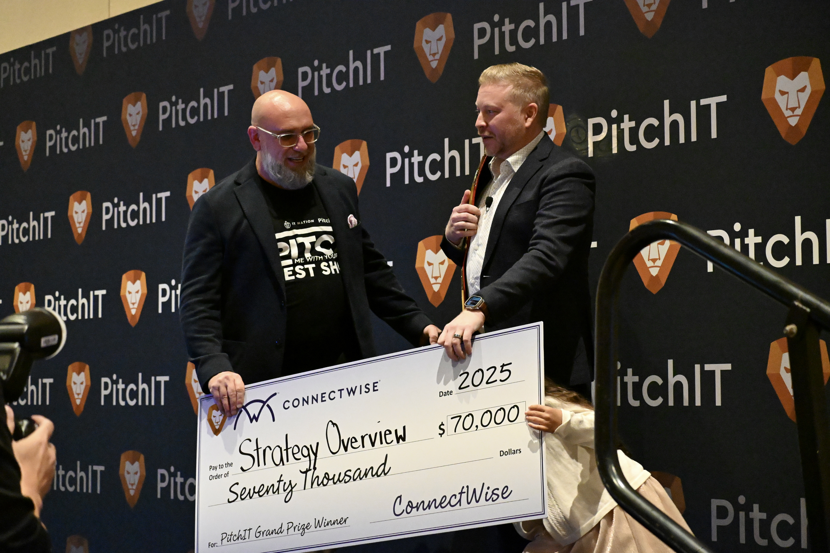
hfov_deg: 27.0
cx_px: 415
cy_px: 276
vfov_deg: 18.2
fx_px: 1729
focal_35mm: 75
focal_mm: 50
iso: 12800
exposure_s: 1/160
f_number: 4.5
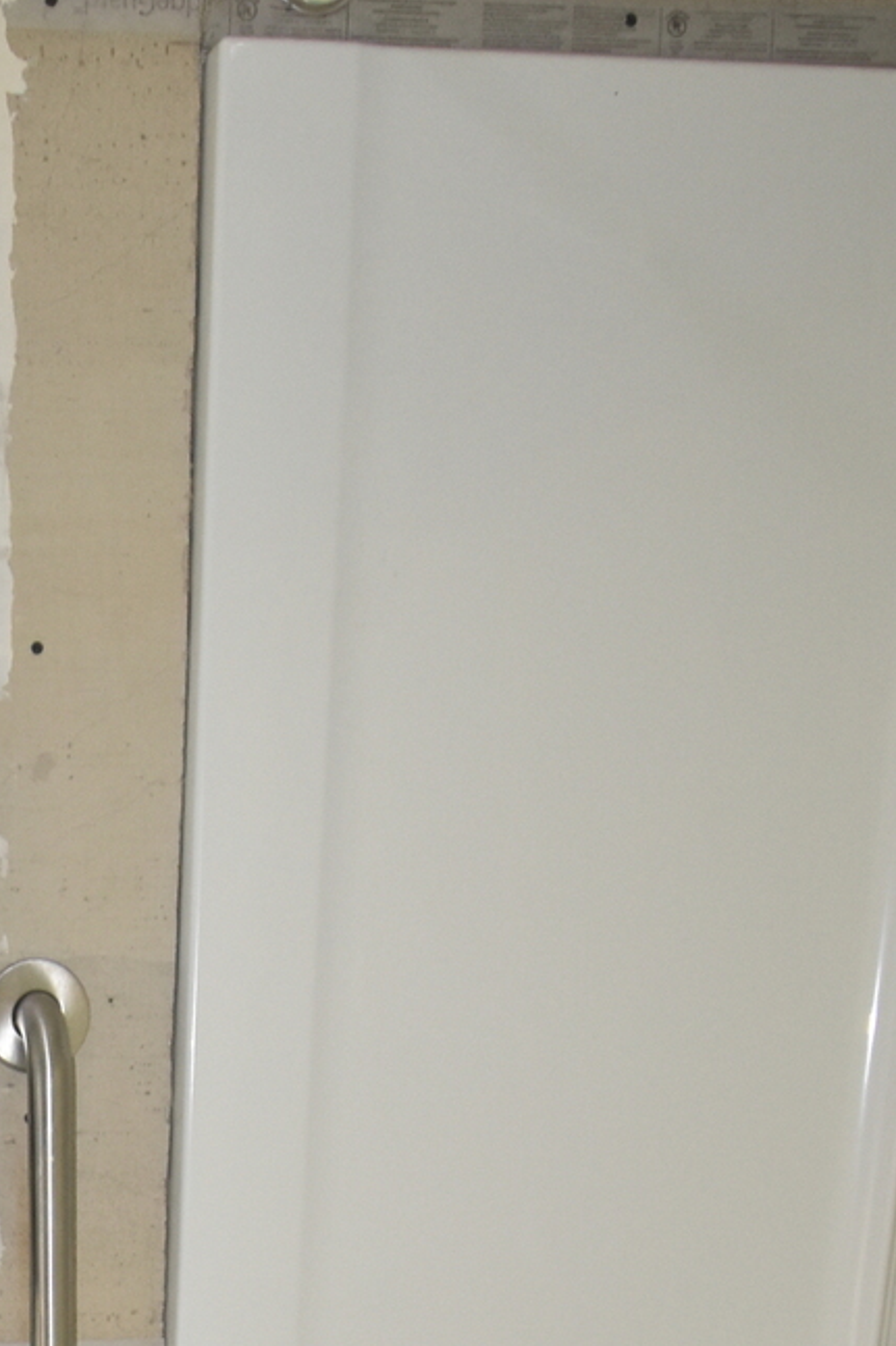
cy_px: 1822
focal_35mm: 59
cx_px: -189
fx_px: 2196
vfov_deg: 27.4
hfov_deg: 21.4
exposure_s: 1/15
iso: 400
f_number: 4.8
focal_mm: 11
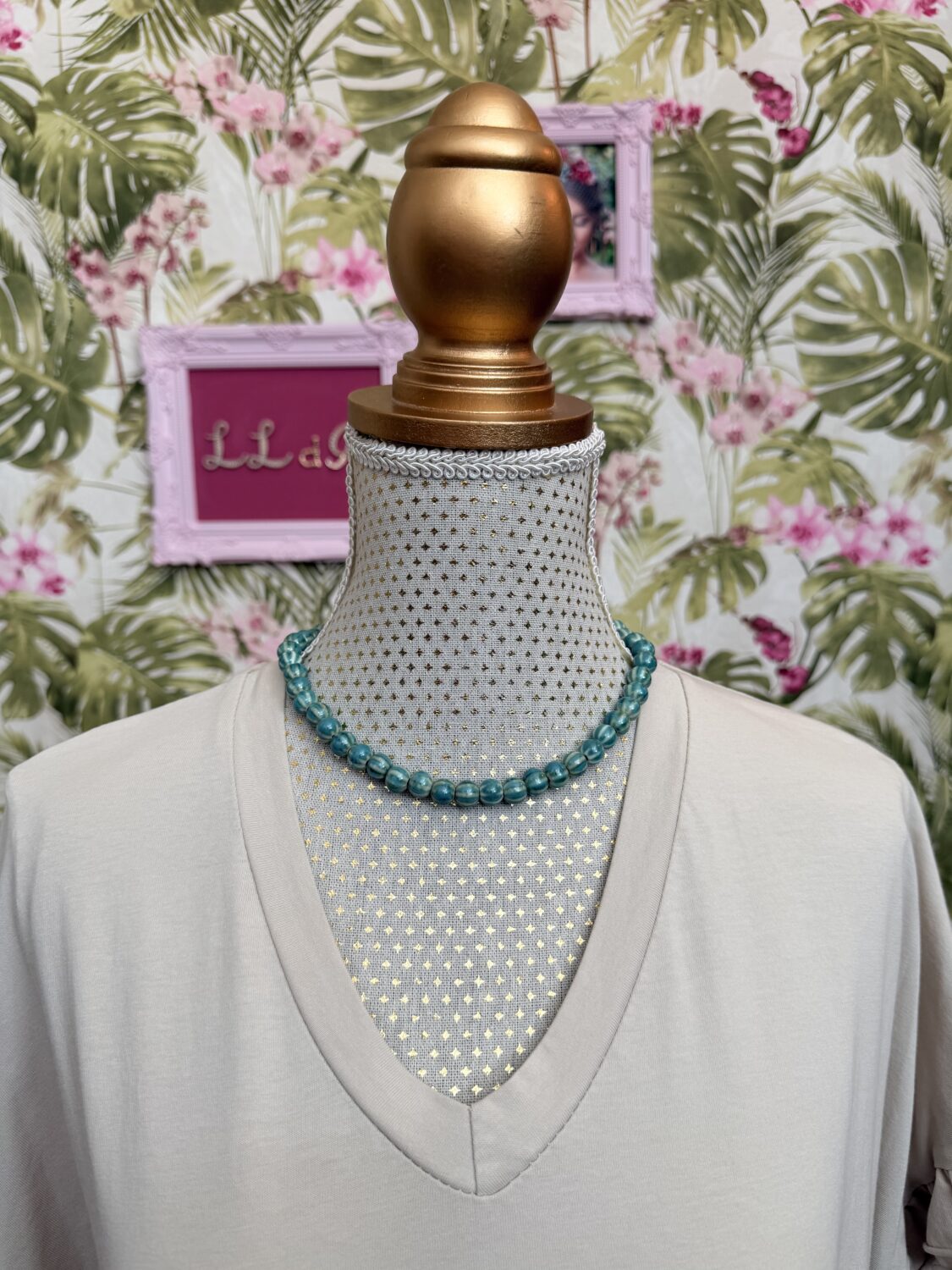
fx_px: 880
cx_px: 476
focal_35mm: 24
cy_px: 635
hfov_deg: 56.8
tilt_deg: -5.7
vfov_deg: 71.6
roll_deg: +2.2
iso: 80
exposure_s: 1/100
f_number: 1.78
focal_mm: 6.76
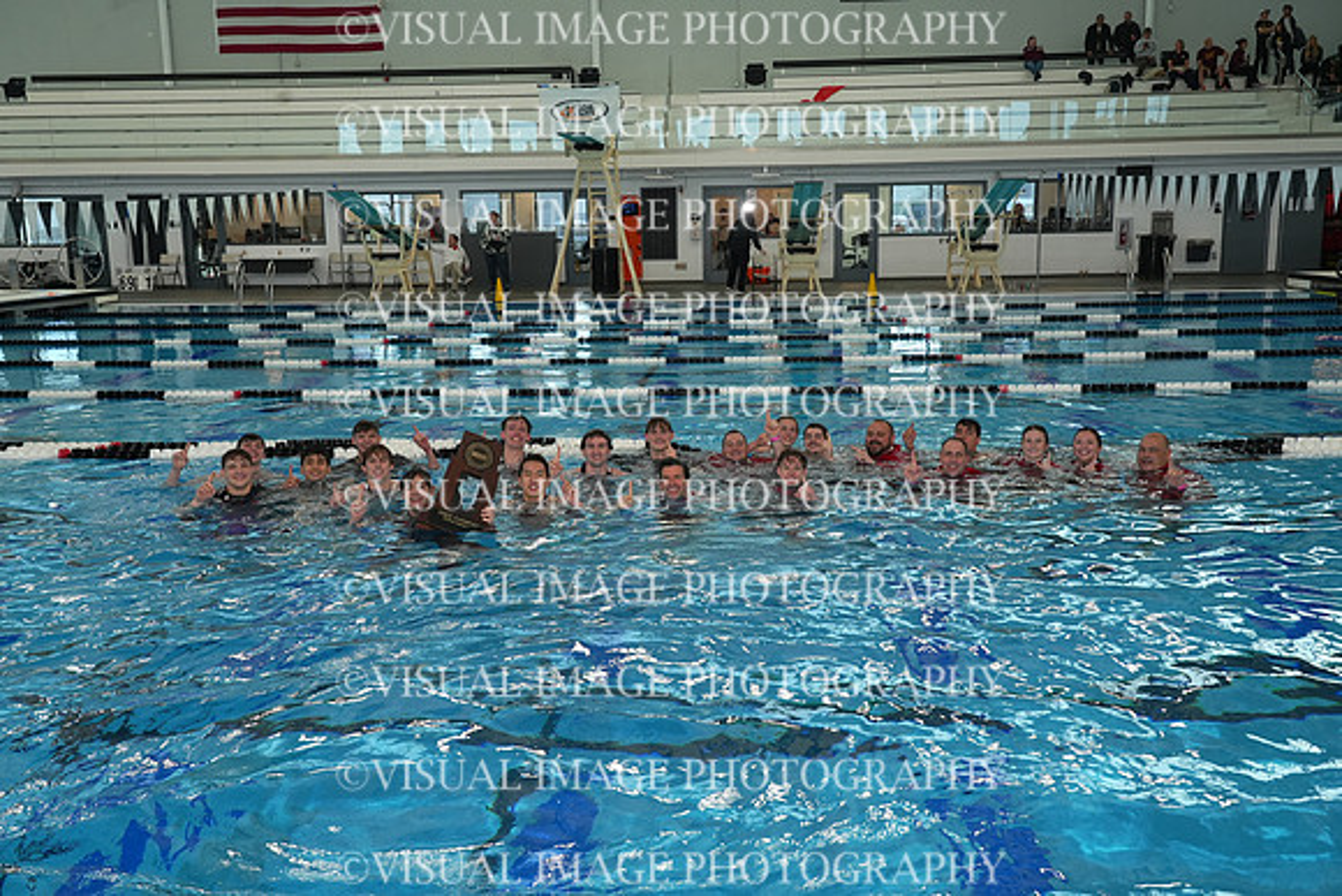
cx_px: 671
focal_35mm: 33
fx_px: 1230
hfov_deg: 57.2
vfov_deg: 40.0
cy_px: 448
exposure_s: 1/250
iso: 1600
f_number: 8
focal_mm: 33
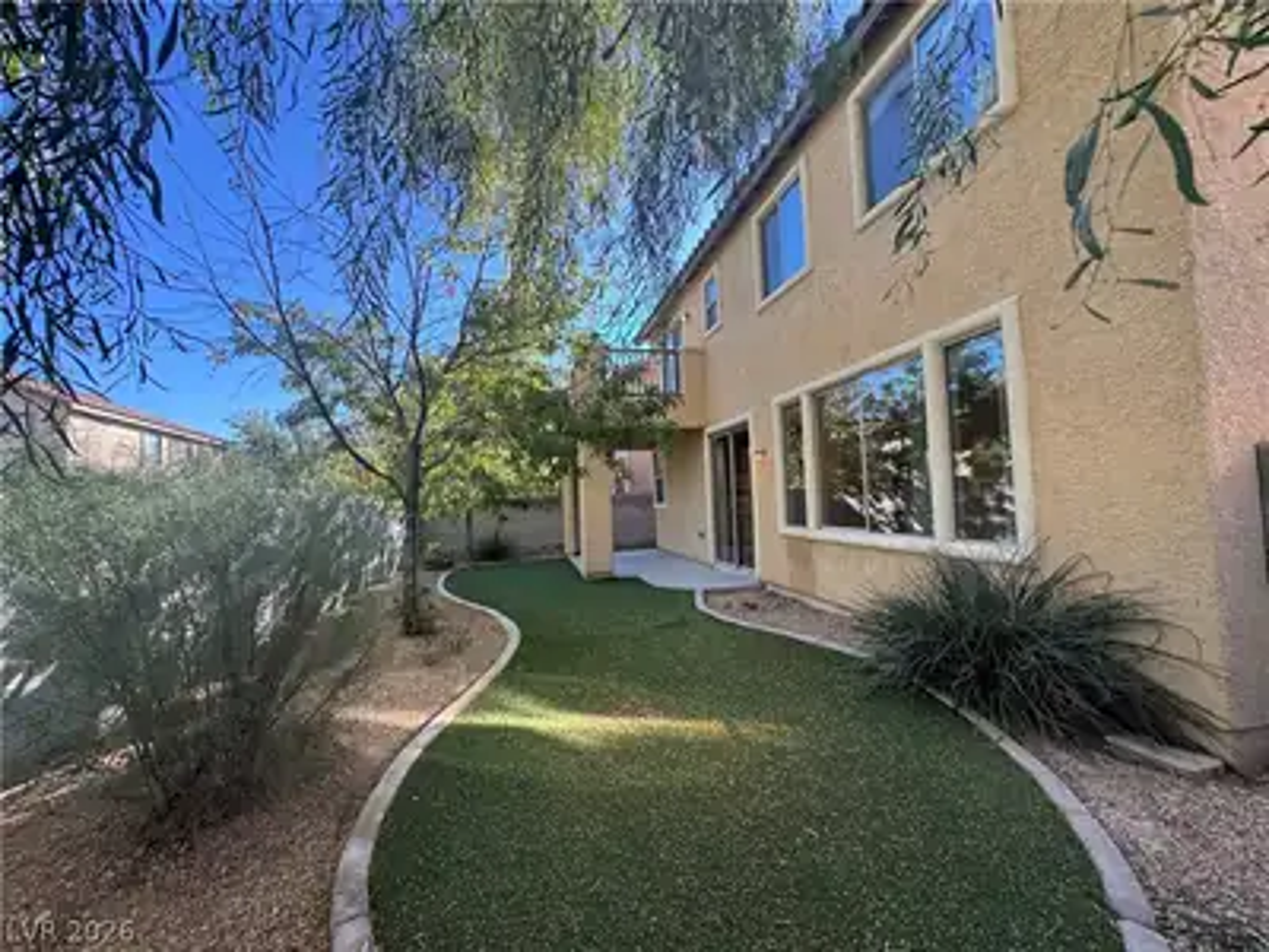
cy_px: 476
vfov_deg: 85.7
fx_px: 513
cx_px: 634
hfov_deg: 102.1
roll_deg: +3.1
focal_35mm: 14
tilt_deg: +3.3
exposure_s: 1/194
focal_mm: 2.22
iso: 40
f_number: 2.2
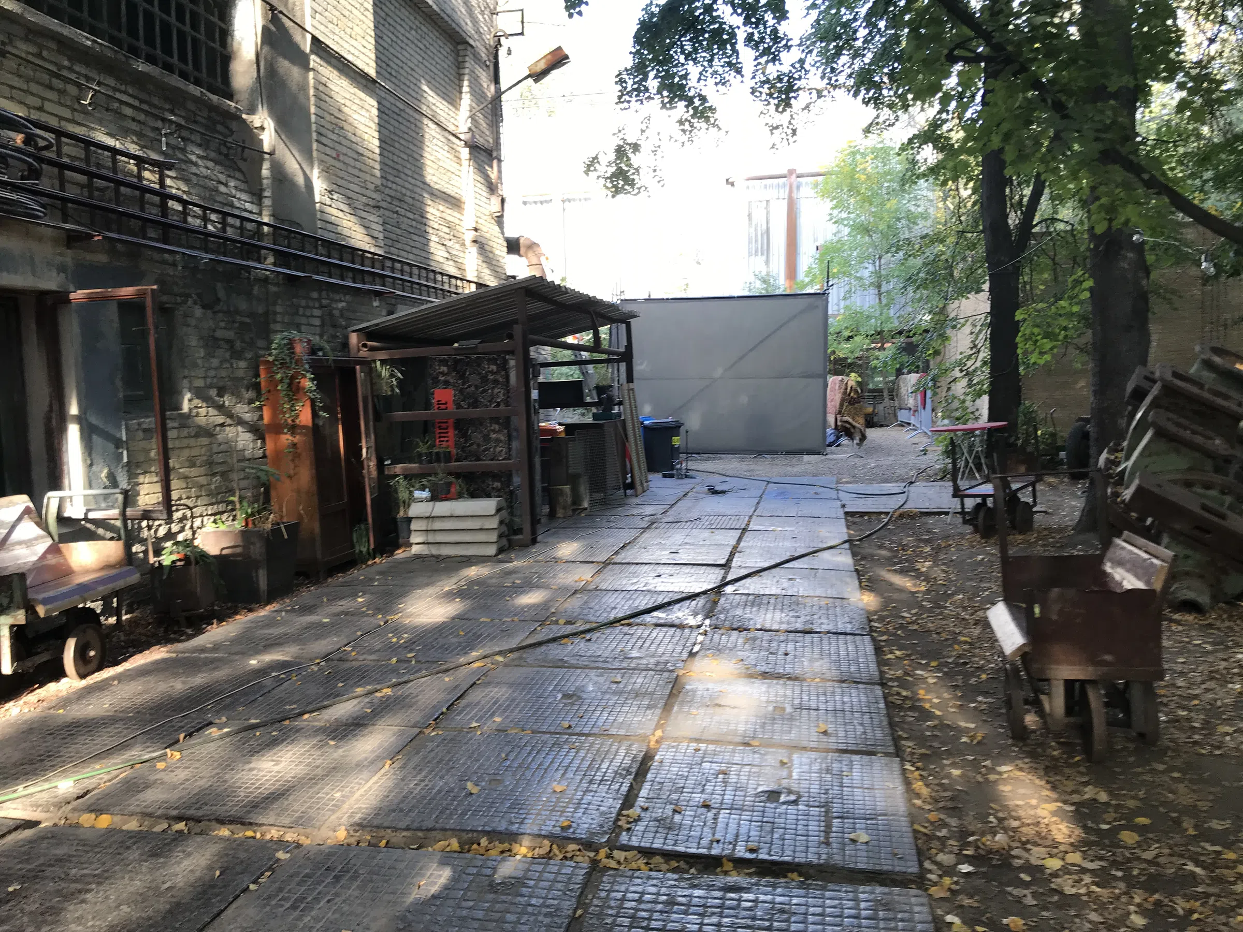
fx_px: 1005
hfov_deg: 63.4
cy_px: 466
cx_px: 622
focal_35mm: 28
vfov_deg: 49.7
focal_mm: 3.99
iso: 20
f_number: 1.8
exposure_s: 1/100
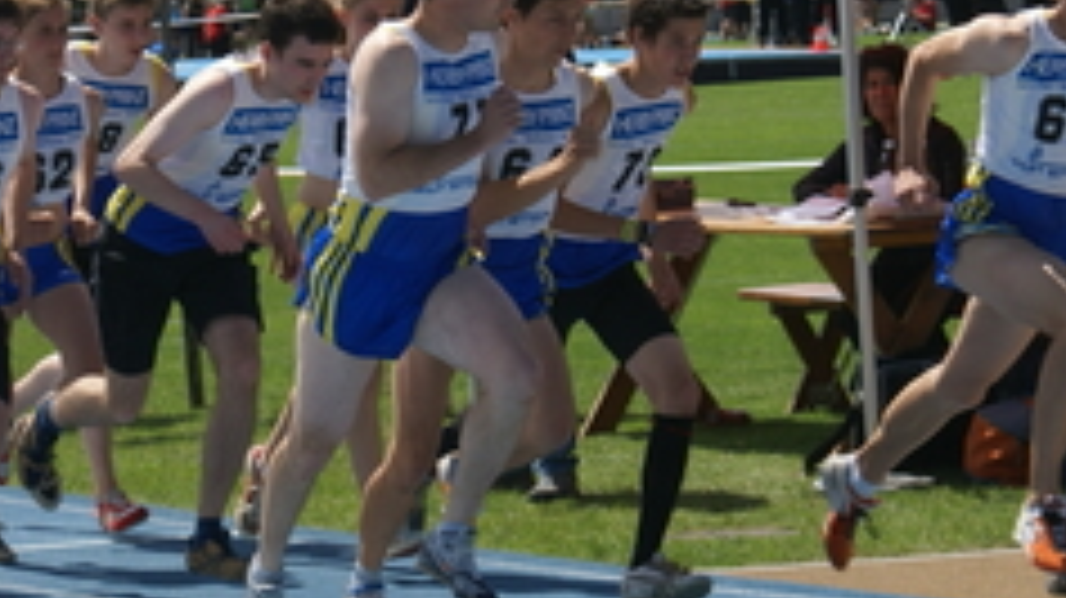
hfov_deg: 8.6
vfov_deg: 4.8
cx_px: 684
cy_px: 121
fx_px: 7091
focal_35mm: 251
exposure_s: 1/400
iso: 100
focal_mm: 70
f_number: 7.1
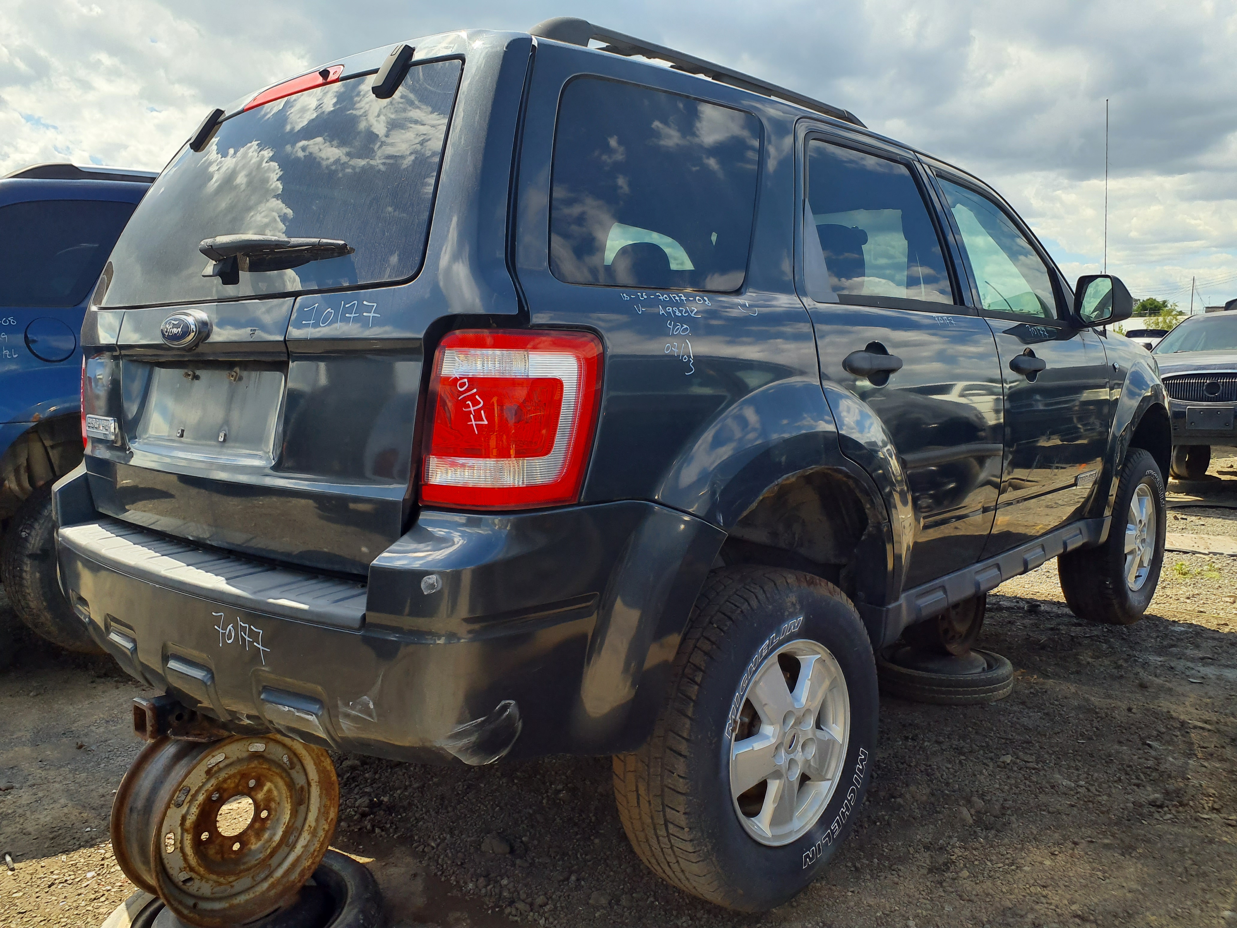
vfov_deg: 51.4
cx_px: 618
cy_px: 464
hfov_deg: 65.3
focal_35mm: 27
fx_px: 965
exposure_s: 1/688
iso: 40
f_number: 1.9
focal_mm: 3.58
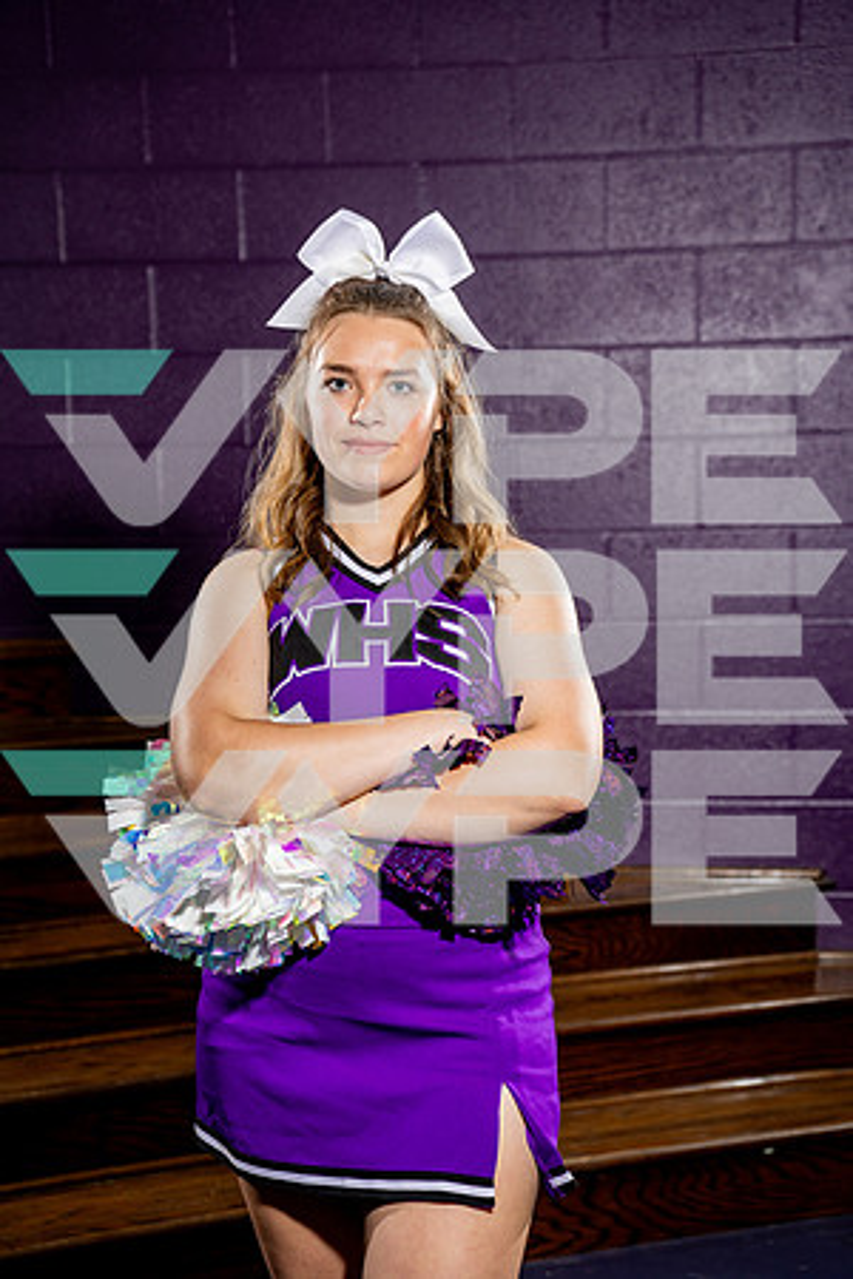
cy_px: 640
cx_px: 426
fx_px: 2488
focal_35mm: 70
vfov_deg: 28.8
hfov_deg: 19.5
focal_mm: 70
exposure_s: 1/250
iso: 250
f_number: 4
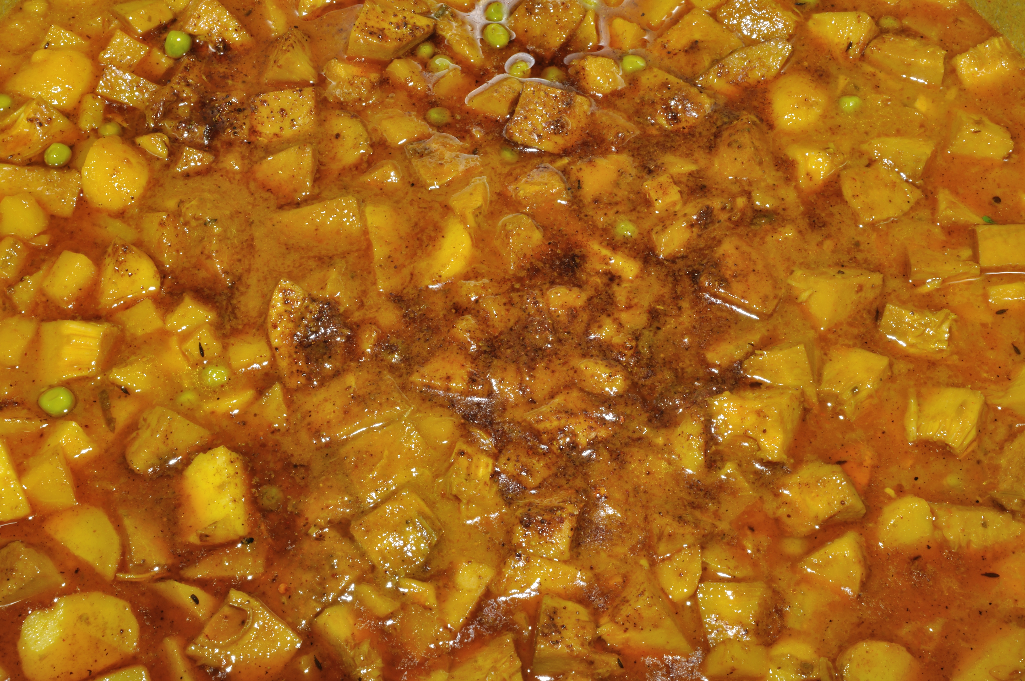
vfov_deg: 23.7
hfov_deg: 35.1
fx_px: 1621
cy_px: 340
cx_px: 512
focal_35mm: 57
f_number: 25
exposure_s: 1/100
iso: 200
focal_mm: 38
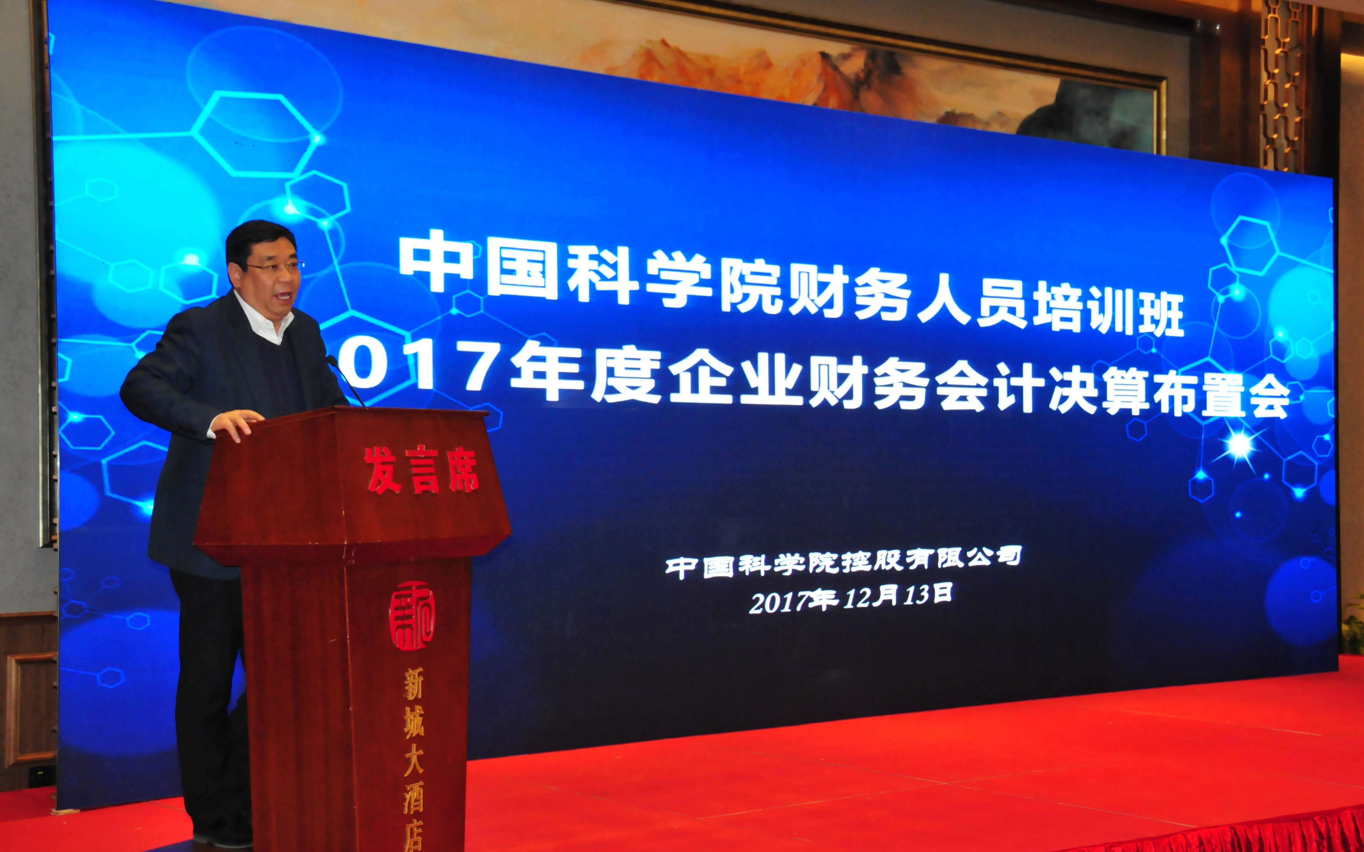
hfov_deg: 38.9
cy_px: 444
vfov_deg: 24.9
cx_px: 682
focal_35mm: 52
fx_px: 1933
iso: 1600
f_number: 5.6
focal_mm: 34
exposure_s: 1/125
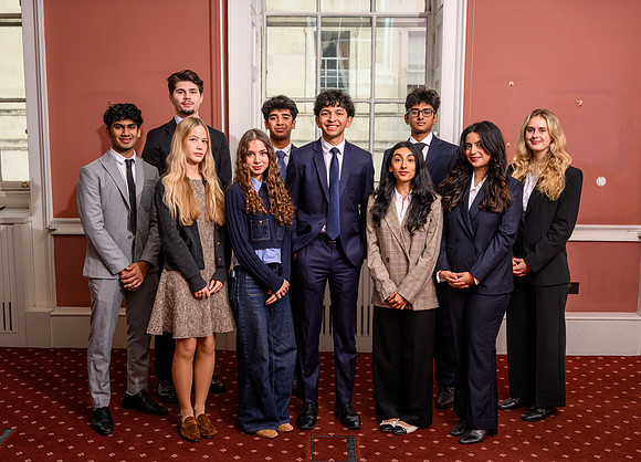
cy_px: 231
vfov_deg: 34.2
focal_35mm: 41
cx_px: 320
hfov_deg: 46.2
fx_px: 751
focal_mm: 39
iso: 125
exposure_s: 1/200
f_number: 6.3
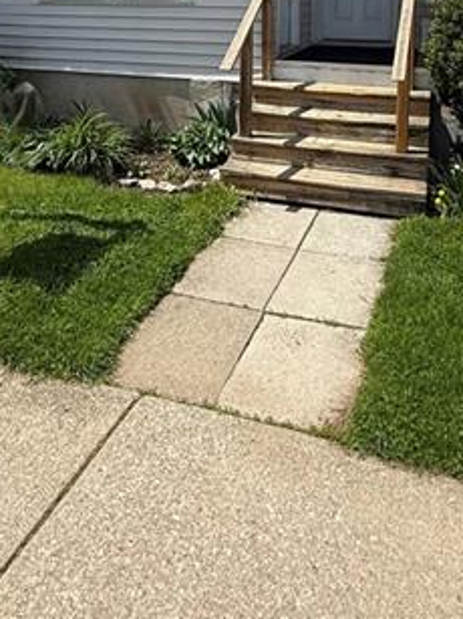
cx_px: 238
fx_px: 625
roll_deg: -0.7
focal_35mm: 35
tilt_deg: -0.3
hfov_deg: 40.7
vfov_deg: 45.0
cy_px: 6
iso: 50
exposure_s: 1/1399
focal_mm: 2.22
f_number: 2.2
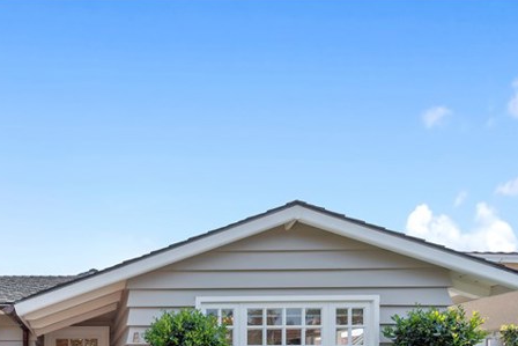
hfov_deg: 52.5
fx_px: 461
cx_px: 64
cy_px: 392
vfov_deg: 34.7
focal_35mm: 32
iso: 200
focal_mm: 14
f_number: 7.1
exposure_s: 1/400
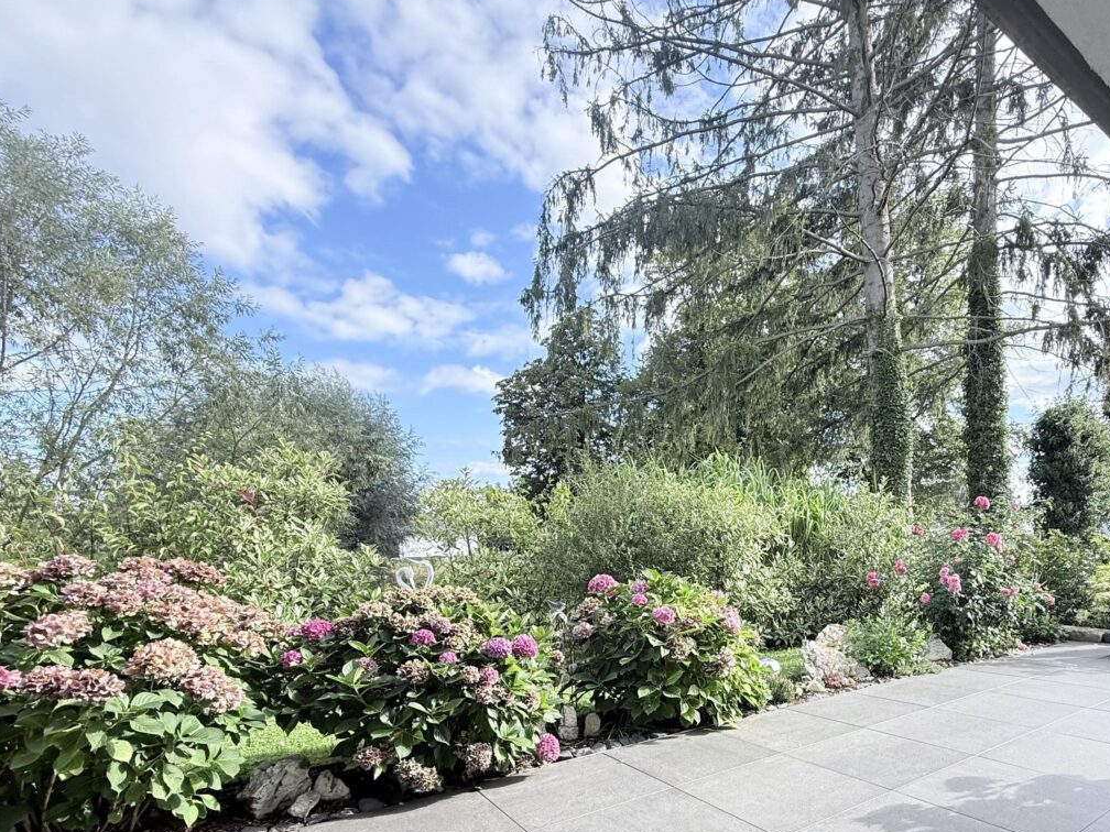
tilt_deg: -0.9
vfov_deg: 63.7
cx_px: 719
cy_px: 578
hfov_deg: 79.6
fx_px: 641
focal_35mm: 20
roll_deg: +0.8
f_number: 2.2
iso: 64
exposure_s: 1/312
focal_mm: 2.22
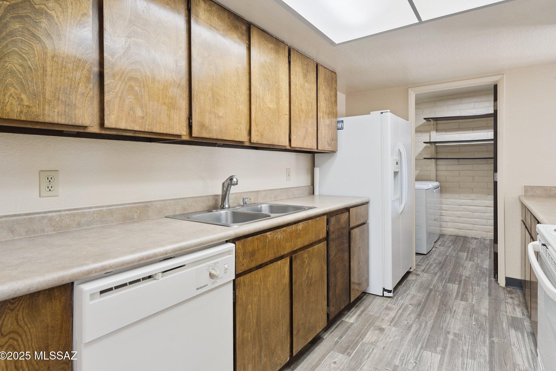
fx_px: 293
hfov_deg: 87.0
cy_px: 177
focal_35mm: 19
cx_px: 291
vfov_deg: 64.6
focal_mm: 17.9
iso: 400
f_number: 5.6
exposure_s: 1/125
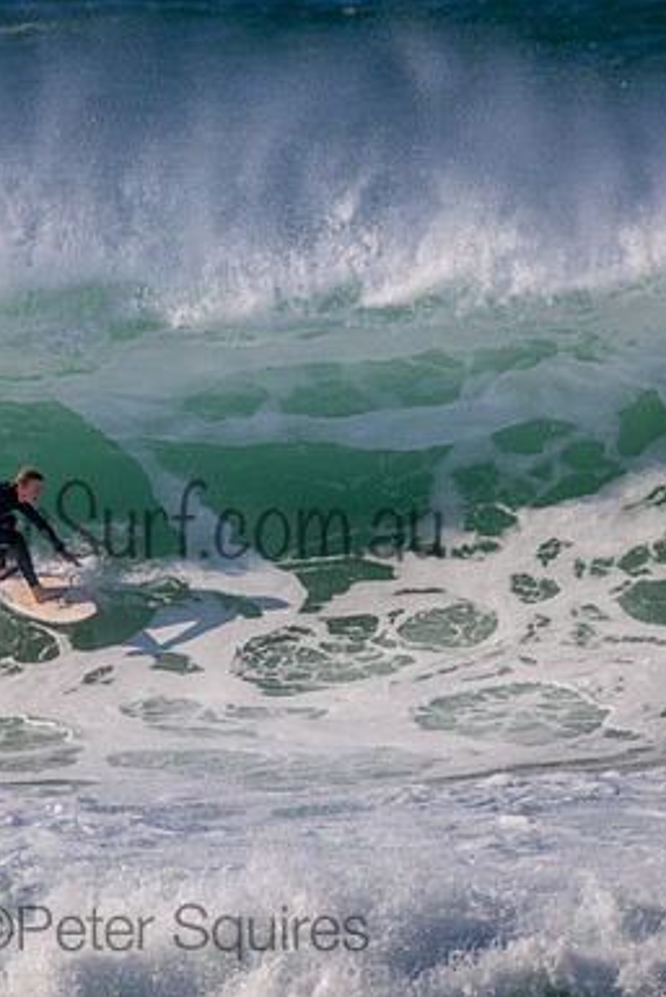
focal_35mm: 1206
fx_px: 33434
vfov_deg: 1.7
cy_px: 498
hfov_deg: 1.1
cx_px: 168
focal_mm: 800
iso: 900
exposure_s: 1/2000
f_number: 11
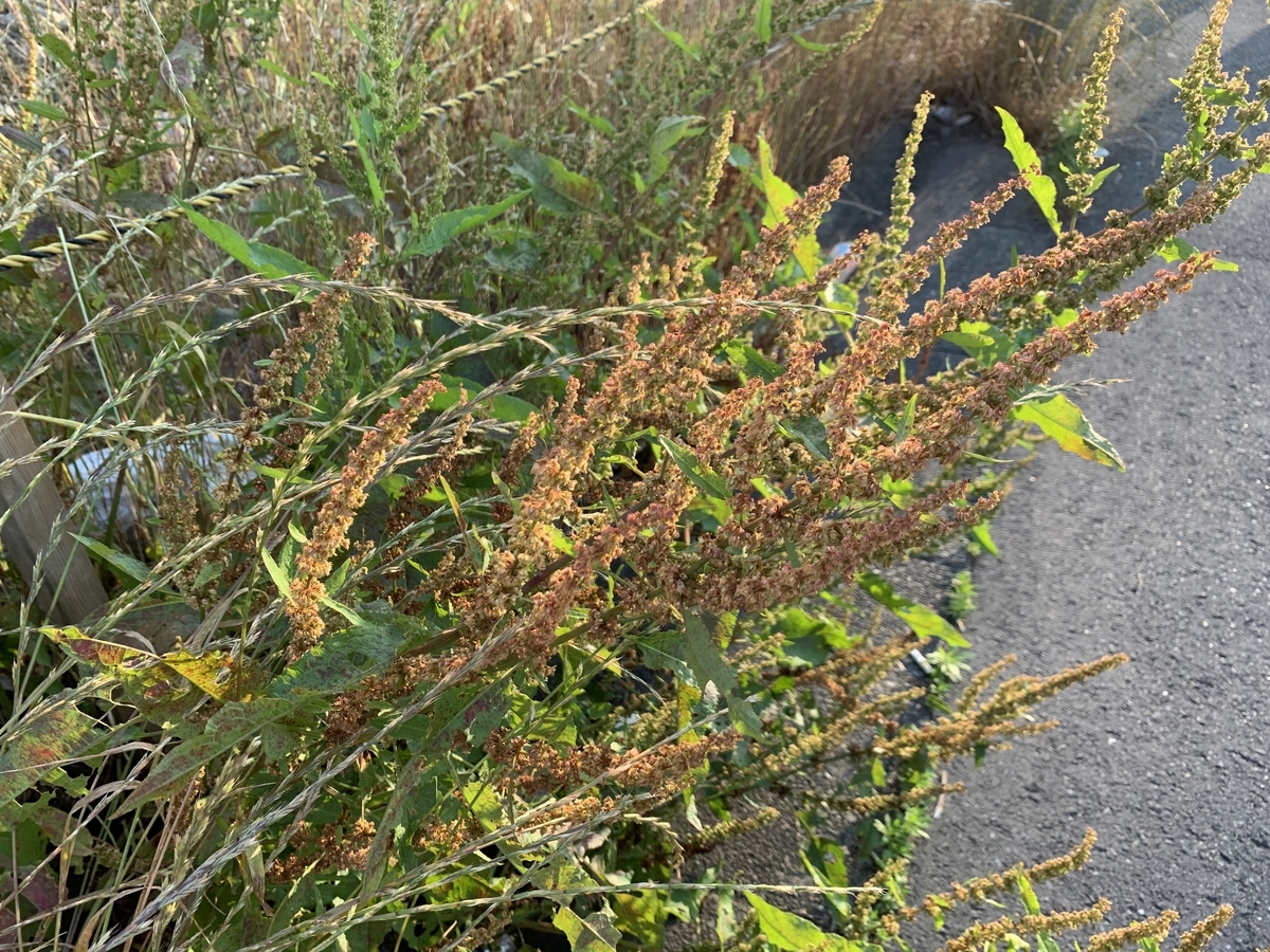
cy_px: 476
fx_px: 954
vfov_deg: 53.1
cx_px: 635
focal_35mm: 26
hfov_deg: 67.3
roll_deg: -2.3
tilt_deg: -39.7
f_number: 1.8
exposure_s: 1/232
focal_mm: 4.25
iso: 25
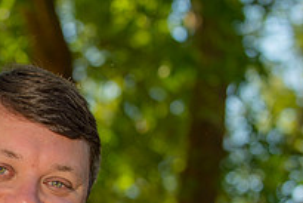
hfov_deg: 8.9
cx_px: -111
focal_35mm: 226
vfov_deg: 6.1
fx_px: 1903
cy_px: 203
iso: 200
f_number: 6.3
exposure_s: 1/250
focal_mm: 80
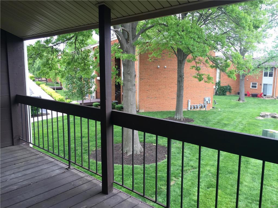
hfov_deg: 61.7
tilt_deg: -8.3
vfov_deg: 48.2
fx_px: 233
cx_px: 139
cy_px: 104
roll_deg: -0.1
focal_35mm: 29
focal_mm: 4.15
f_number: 2.2
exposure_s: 1/120
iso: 32
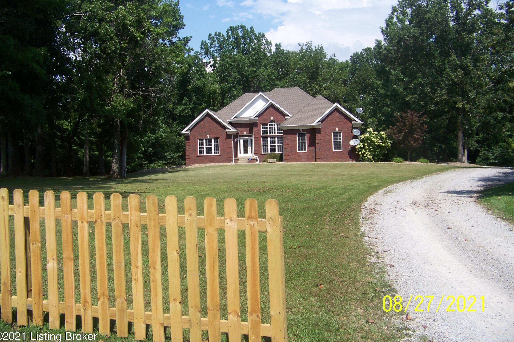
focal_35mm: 38
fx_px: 543
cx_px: 254
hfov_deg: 50.7
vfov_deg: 35.0
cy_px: 159
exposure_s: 1/1000
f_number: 2.8
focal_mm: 5.85
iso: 64
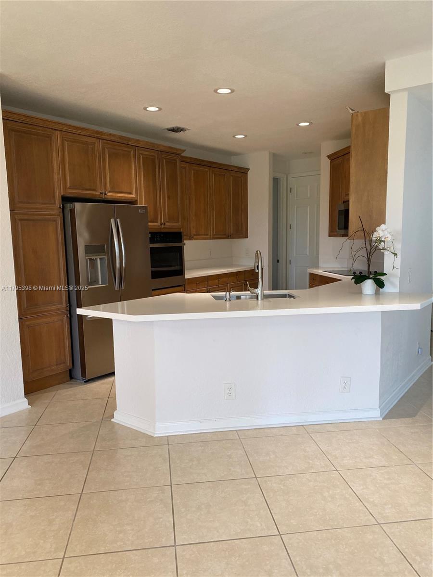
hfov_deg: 53.1
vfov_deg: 67.3
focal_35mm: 26
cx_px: 216
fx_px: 434
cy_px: 288
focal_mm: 4.25
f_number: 1.8
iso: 125
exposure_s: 1/120
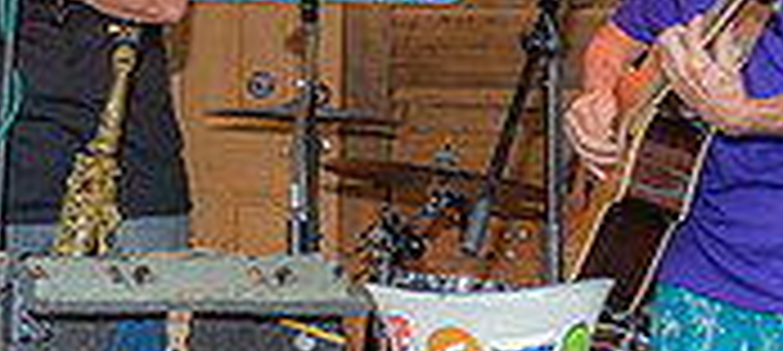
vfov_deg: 10.2
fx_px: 1943
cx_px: 551
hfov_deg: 22.6
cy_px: -6
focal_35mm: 98
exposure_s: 1/160
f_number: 5.6
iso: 400
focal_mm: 24
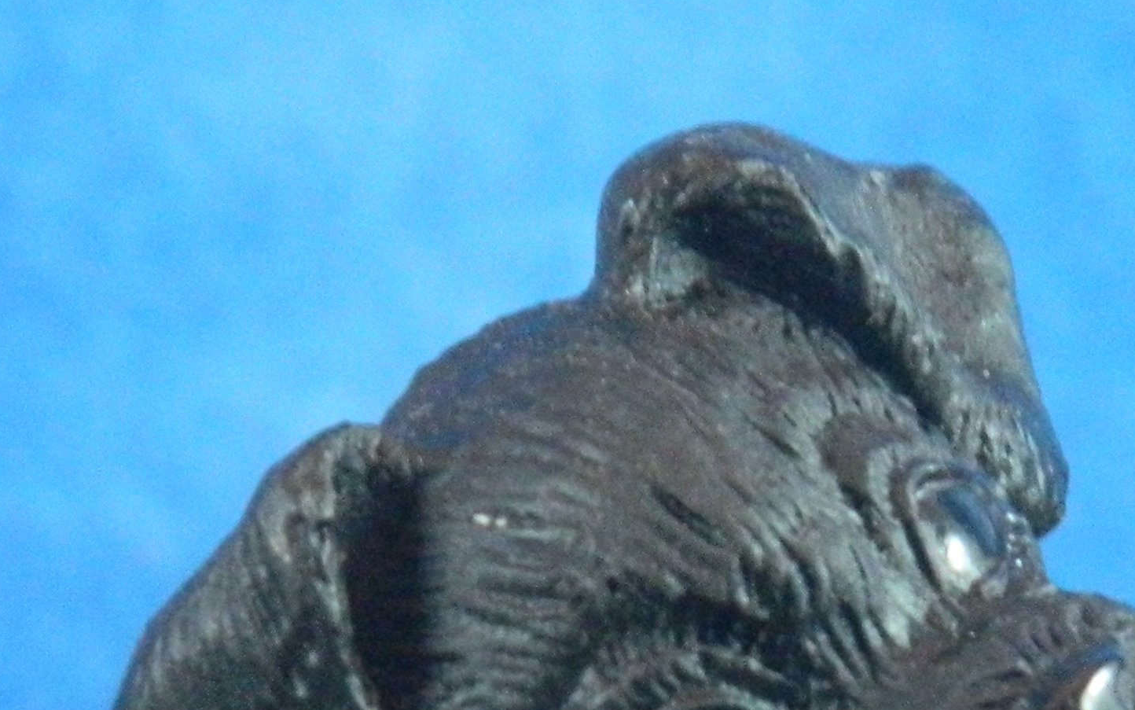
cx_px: 693
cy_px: 1089
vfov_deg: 3.2
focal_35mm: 409
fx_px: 12653
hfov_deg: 5.1
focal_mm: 23.2
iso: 500
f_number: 4.7
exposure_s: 1/13
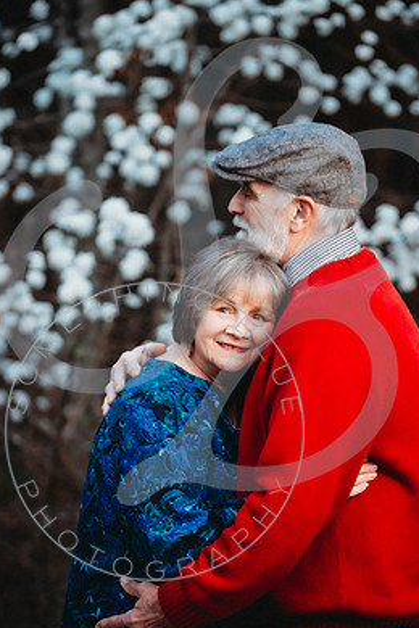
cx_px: 227
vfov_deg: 13.7
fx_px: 2619
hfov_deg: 9.1
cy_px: 309
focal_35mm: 150
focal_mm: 130
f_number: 2.8
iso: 800
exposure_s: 1/250
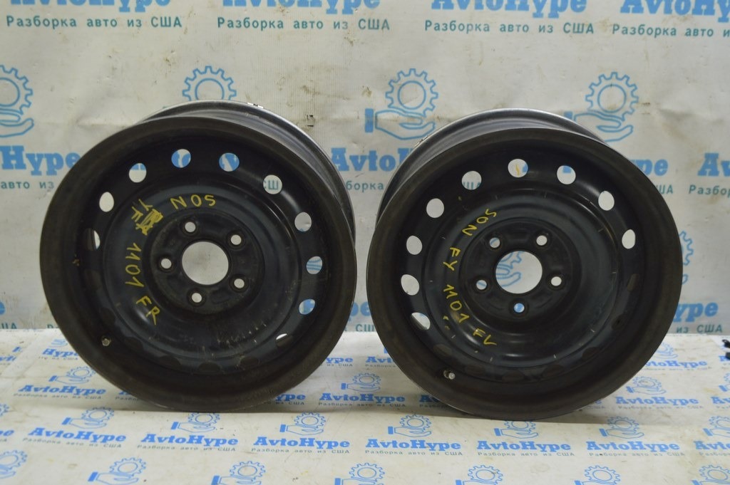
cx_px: 365
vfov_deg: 36.8
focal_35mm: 36
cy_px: 242
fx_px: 729
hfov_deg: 53.2
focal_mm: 24
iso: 400
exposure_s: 1/20
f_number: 5.6
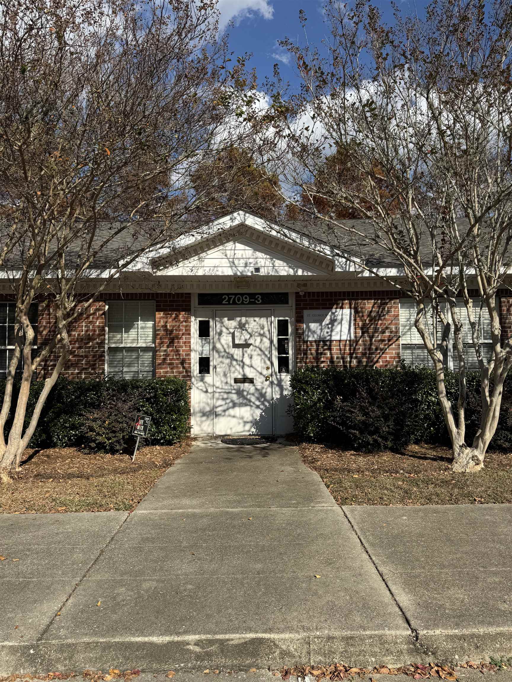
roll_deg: -1.2
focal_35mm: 24
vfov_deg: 71.6
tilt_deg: +5.9
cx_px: 256
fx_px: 473
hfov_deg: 56.8
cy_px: 341
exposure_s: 1/5348
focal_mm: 6.76
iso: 80
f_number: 1.78
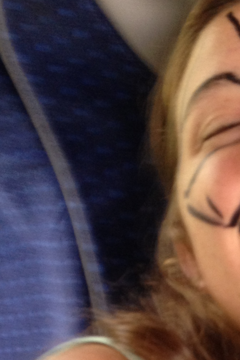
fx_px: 1180
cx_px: 340
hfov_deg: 11.2
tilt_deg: -29.3
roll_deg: +20.1
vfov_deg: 16.7
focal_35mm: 118
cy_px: 413
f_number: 2.4
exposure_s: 1/20
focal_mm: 4.28
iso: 80
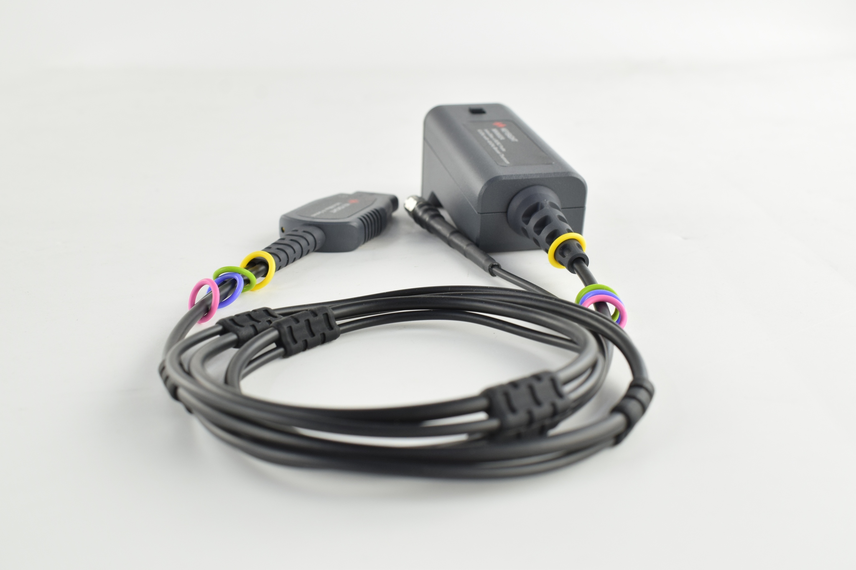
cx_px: 428
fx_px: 927
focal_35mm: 39
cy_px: 285
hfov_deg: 49.6
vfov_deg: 34.2
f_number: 10
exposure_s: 1/30
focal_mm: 26
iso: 400
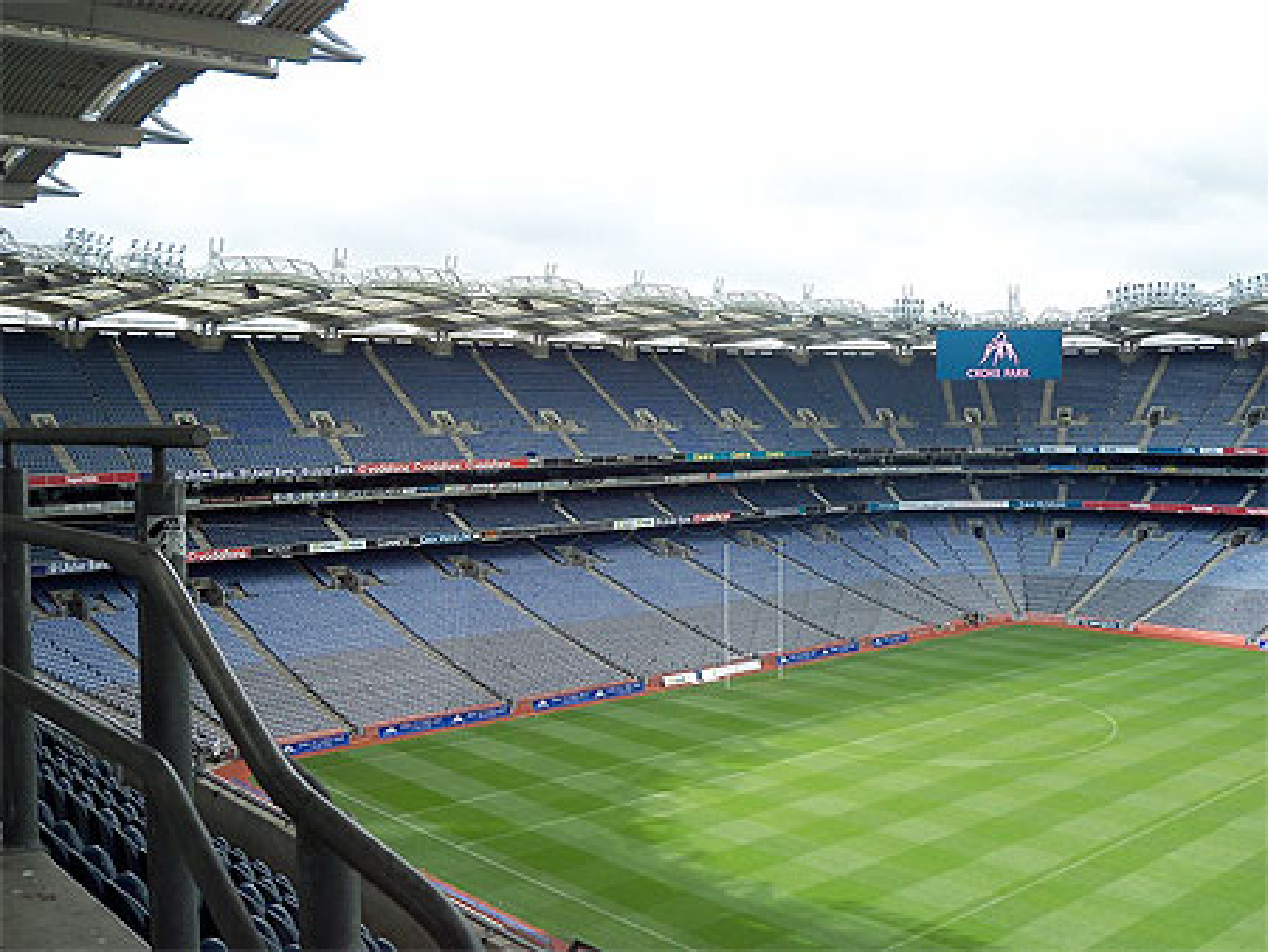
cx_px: 634
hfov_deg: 53.9
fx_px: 1246
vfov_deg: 41.8
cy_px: 476
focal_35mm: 34
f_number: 2.9
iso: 80
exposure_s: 1/320
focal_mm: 5.7
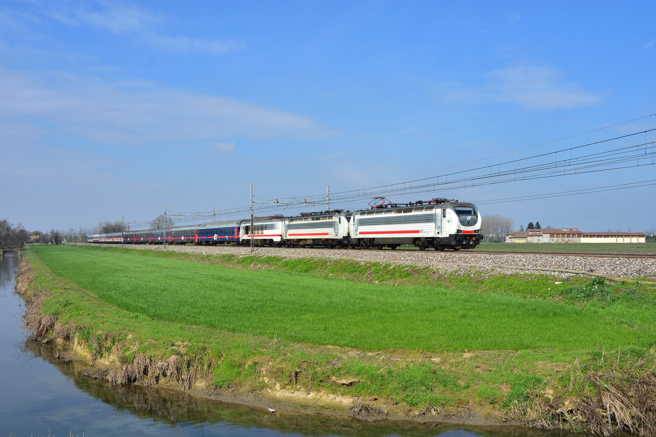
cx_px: 328
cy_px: 218
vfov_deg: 36.9
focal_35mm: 36
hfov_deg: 53.1
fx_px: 656
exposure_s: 1/800
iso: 200
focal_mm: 24
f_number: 7.1
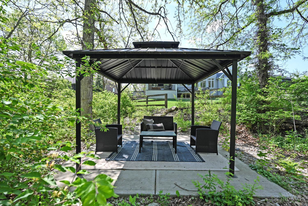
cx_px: 154
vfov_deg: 72.1
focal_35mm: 16
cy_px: 103
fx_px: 141
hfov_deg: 95.0
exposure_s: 1/250
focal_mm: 16.5
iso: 140
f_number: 5.6
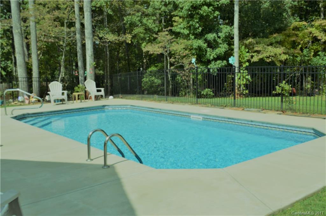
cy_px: 108
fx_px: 326
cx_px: 163
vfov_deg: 36.8
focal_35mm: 36
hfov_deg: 53.2
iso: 100
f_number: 9
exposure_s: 1/200
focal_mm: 24
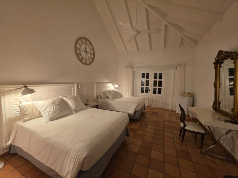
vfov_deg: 89.9
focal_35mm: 13
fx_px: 89
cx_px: 119
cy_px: 89
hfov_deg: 106.2
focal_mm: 2.2
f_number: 1.9
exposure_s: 1/60
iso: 400
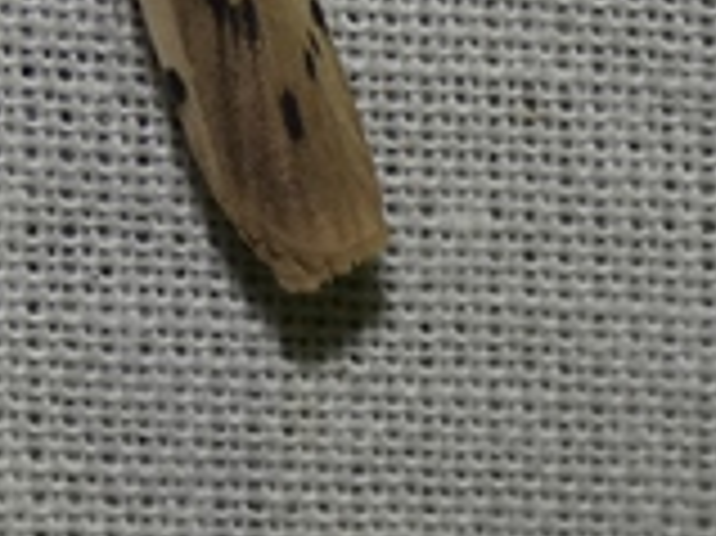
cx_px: 250
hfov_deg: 5.3
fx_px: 7751
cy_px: 122
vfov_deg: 4.0
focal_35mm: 375
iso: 80
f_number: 4.3
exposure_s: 1/60
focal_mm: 12.5
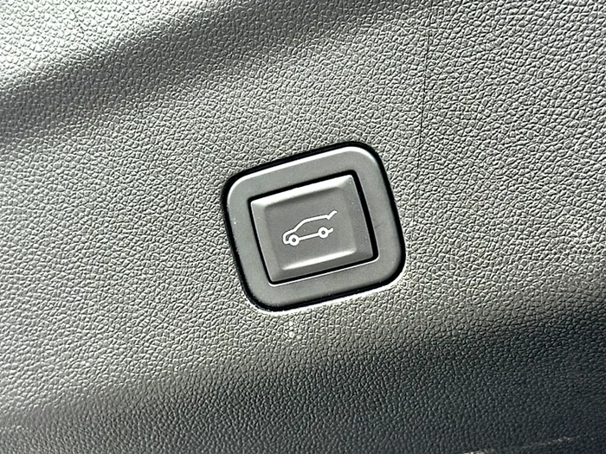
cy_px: 227
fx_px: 910
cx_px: 303
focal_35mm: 52
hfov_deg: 36.8
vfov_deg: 28.0
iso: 50
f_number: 1.78
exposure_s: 1/128
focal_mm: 6.86
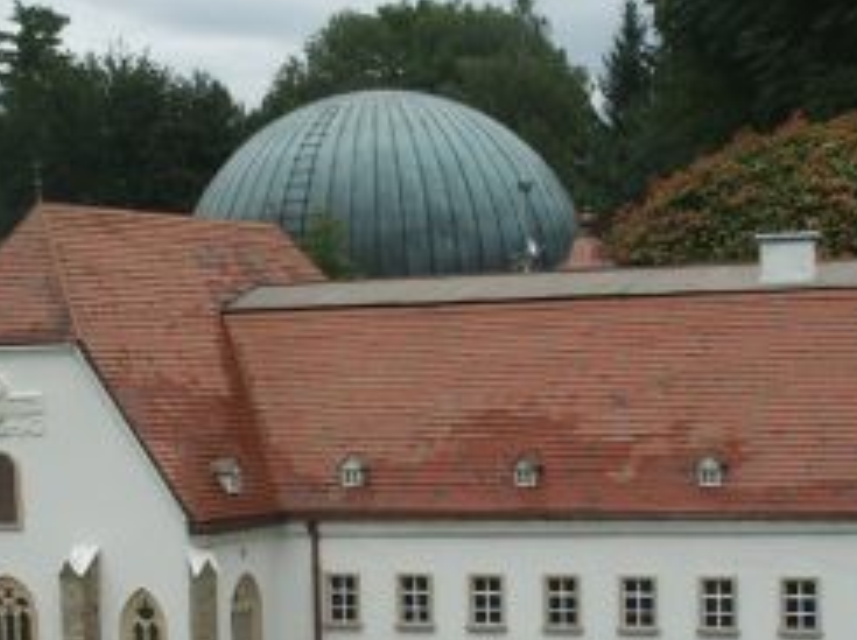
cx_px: 336
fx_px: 2546
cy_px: 616
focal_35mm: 103
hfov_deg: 19.1
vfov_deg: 14.1
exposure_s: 1/125
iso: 64
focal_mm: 8.83
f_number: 8
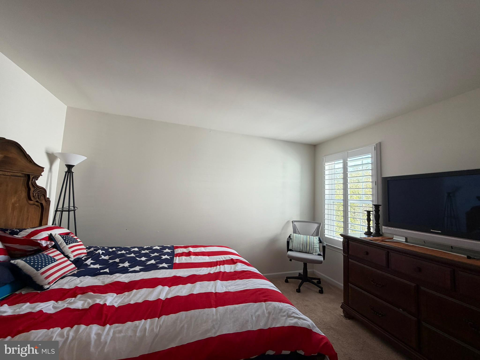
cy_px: 180
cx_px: 240
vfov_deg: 85.7
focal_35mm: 14
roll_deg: -2.2
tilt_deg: +4.3
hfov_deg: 102.1
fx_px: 194
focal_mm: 2.22
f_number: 2.2
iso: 200
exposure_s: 1/121
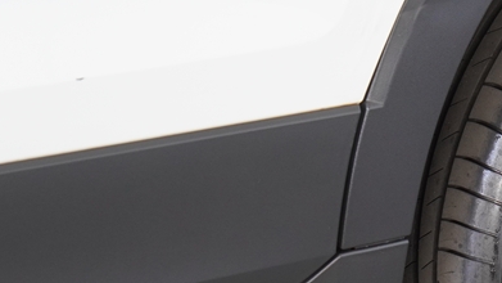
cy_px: 208
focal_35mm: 181
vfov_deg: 6.7
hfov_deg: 11.6
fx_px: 2409
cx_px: 618
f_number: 4
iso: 500
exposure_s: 1/80
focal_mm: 44
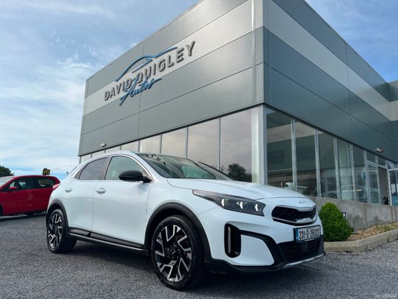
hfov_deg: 67.3
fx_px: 299
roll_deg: -0.9
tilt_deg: +12.8
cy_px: 150
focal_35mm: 26
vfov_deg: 53.1
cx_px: 199
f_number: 1.6
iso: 50
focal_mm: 5.1
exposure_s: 1/4651
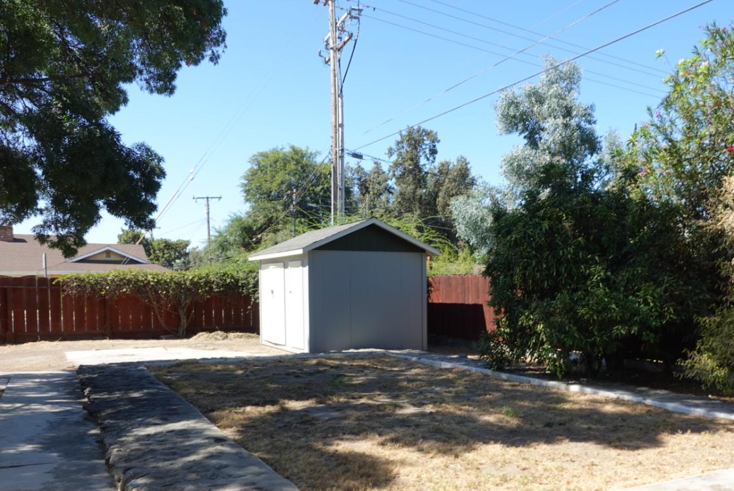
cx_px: 413
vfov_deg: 40.7
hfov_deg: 58.5
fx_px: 653
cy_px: 326
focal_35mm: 32
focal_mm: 9.4
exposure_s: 1/200
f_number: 5.6
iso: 125
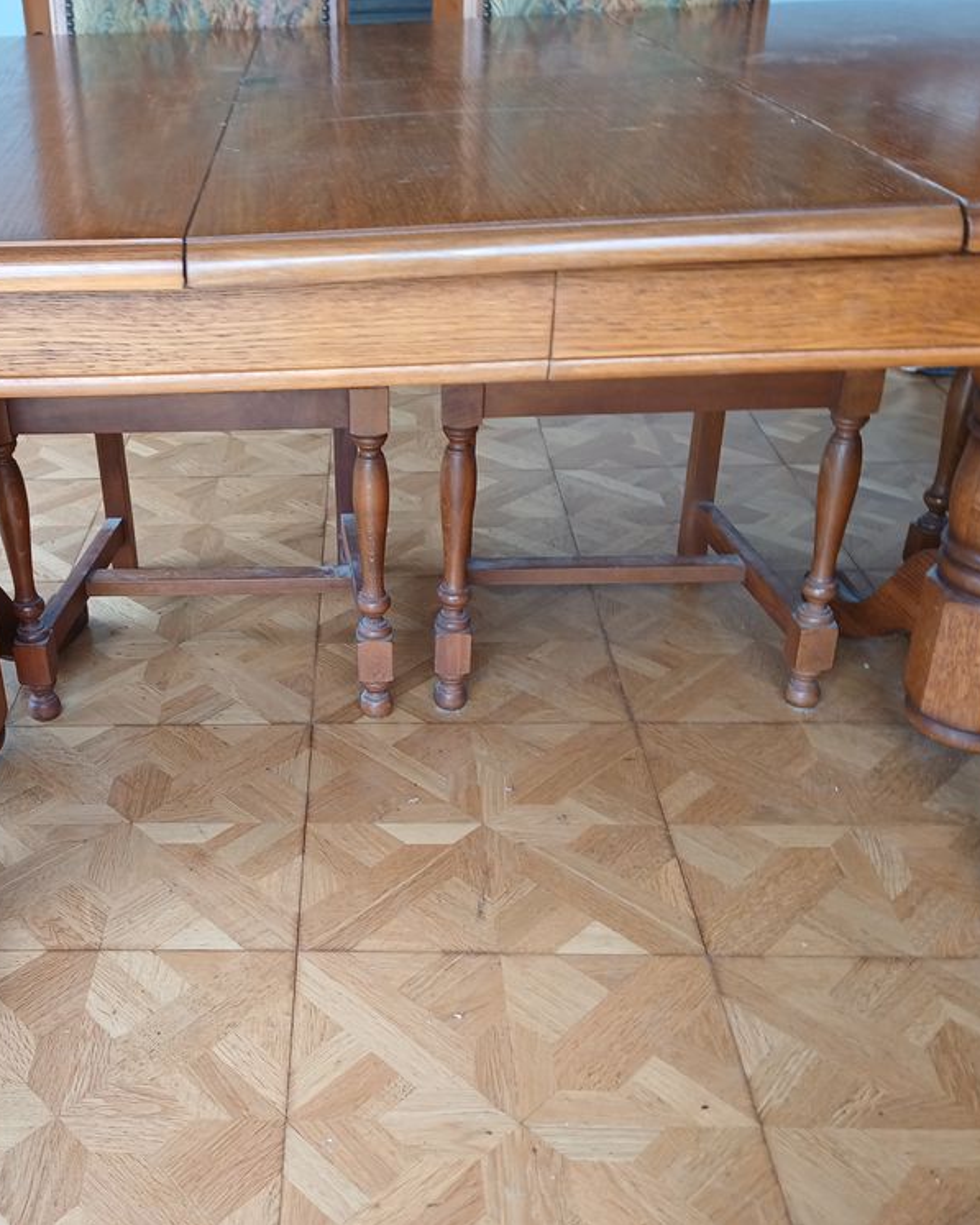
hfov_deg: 42.6
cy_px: 614
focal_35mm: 34
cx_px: 299
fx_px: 1232
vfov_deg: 52.8
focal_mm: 3.98
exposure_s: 1/50
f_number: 1.8
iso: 50
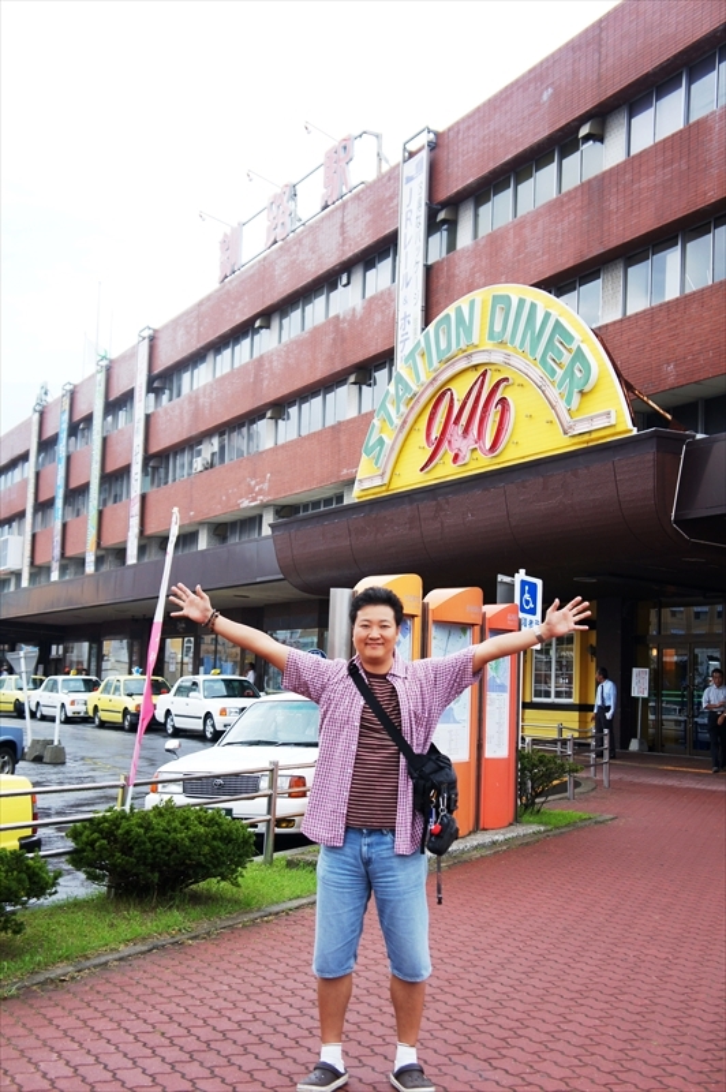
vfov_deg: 45.0
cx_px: 363
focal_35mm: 44
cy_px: 546
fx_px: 1318
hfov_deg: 30.8
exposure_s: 1/160
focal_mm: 29
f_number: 4.5
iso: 200
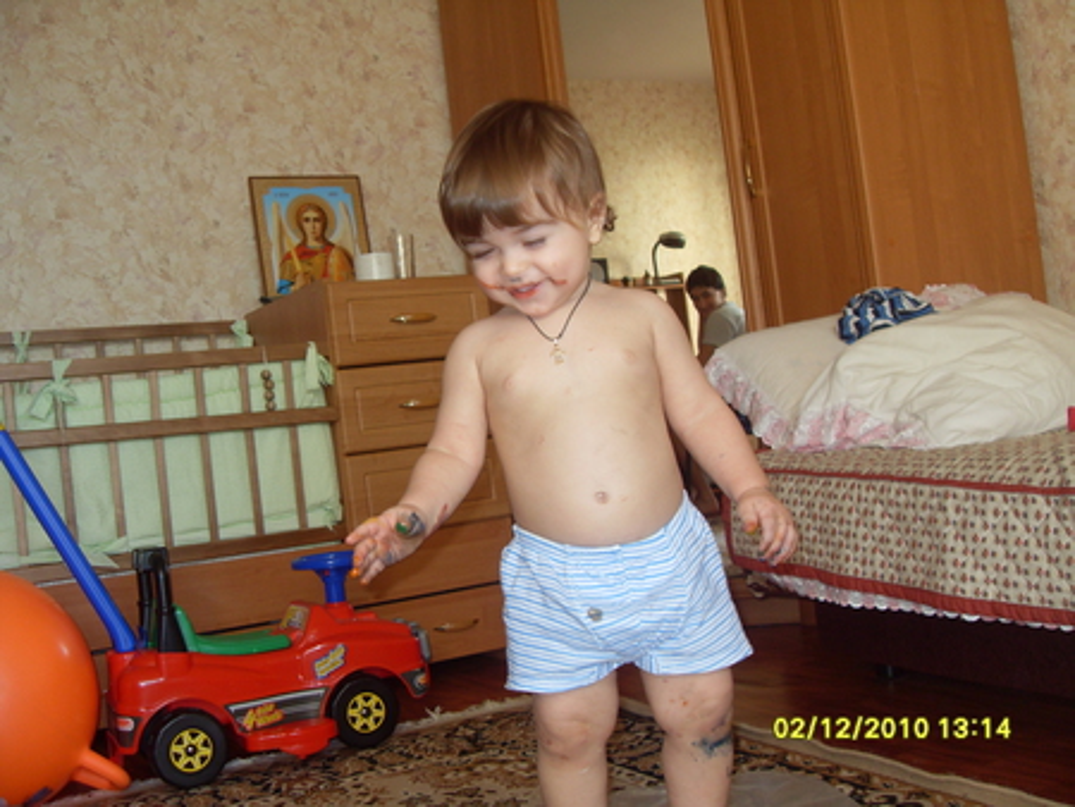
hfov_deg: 50.1
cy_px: 404
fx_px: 1150
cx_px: 538
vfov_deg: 38.7
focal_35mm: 37
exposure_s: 1/45
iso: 100
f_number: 2.8
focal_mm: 6.3
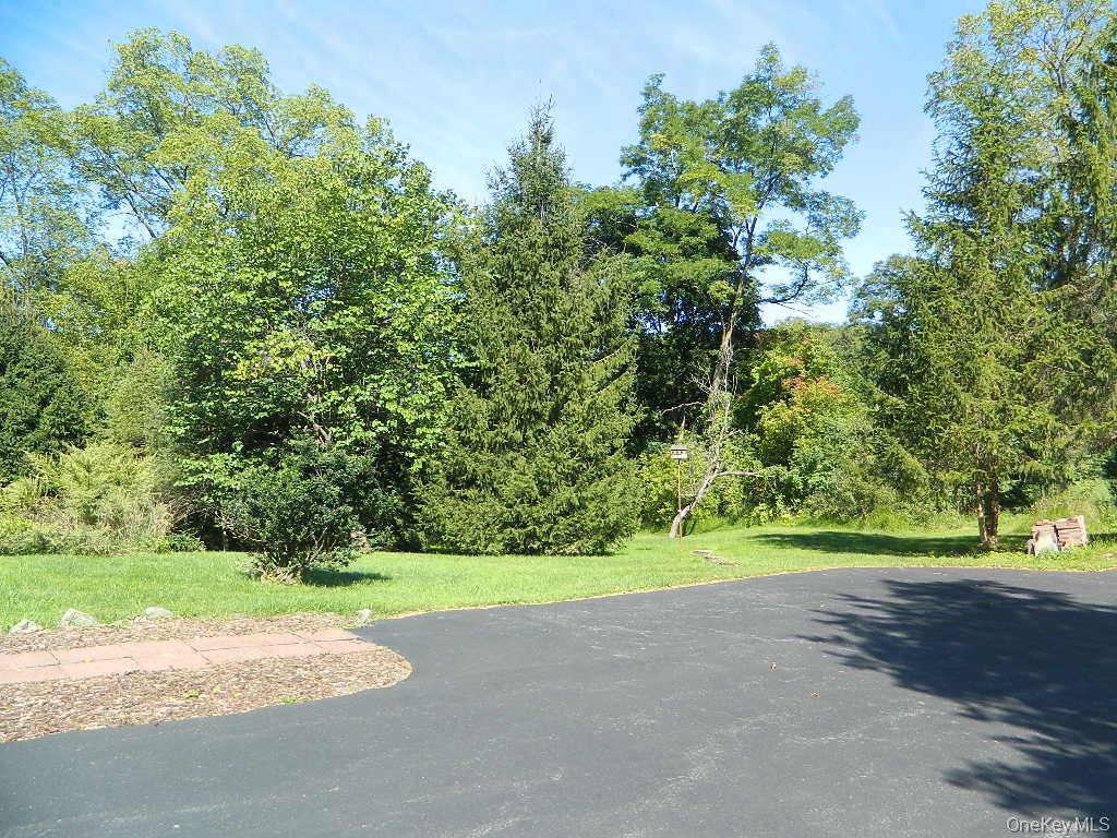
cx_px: 558
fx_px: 807
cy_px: 419
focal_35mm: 25
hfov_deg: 69.4
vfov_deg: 54.9
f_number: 3.1
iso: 110
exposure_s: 1/500
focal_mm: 4.5
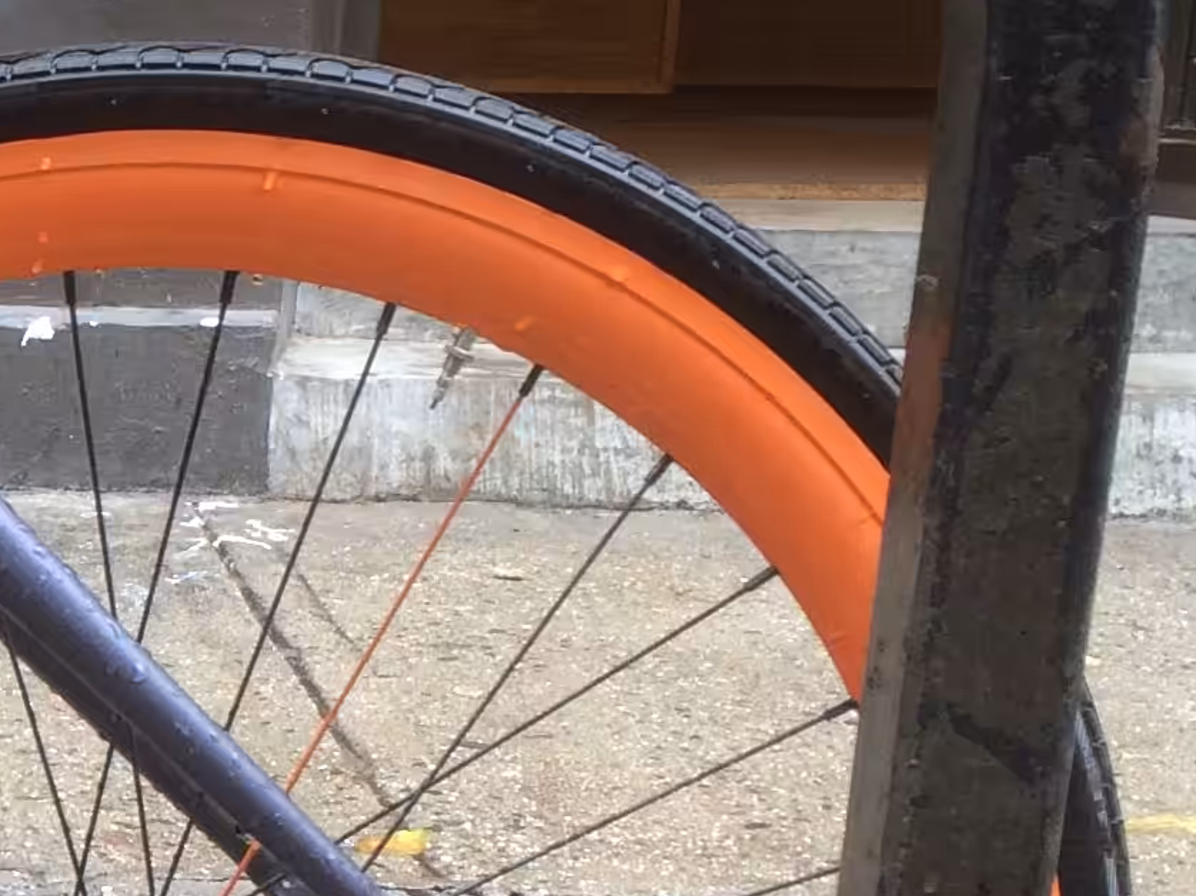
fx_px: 3903
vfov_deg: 13.0
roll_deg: -1.7
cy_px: 825
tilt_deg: -11.6
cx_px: -696
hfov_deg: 15.7
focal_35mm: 113
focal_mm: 4.15
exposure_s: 1/60
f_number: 2.2
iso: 40
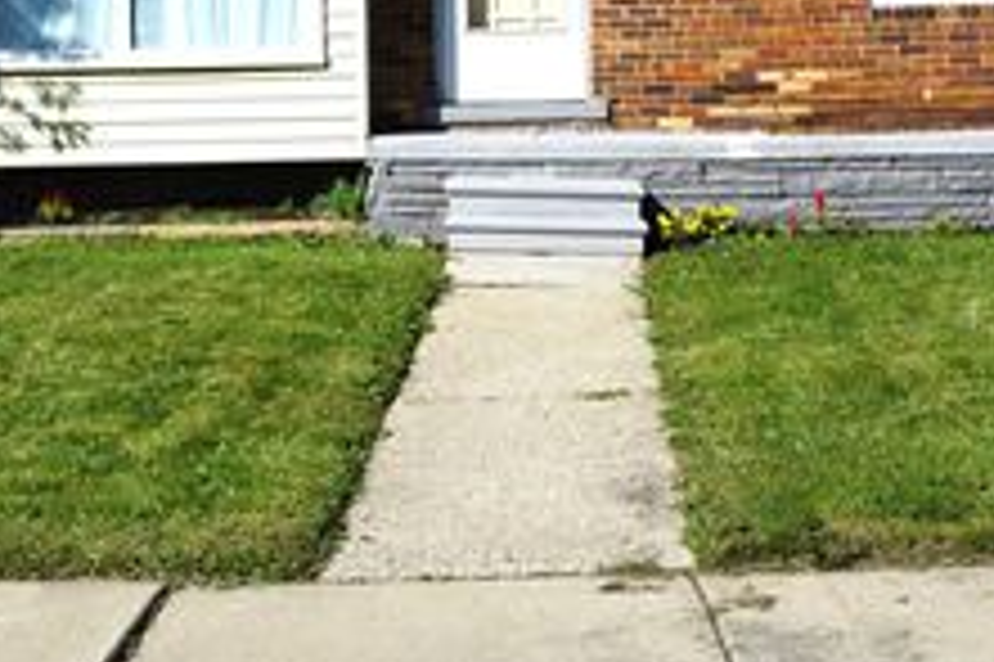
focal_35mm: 78
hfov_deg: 26.0
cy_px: 2
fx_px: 2156
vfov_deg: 17.1
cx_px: 445
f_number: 5
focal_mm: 23
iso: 100
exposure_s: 1/1250
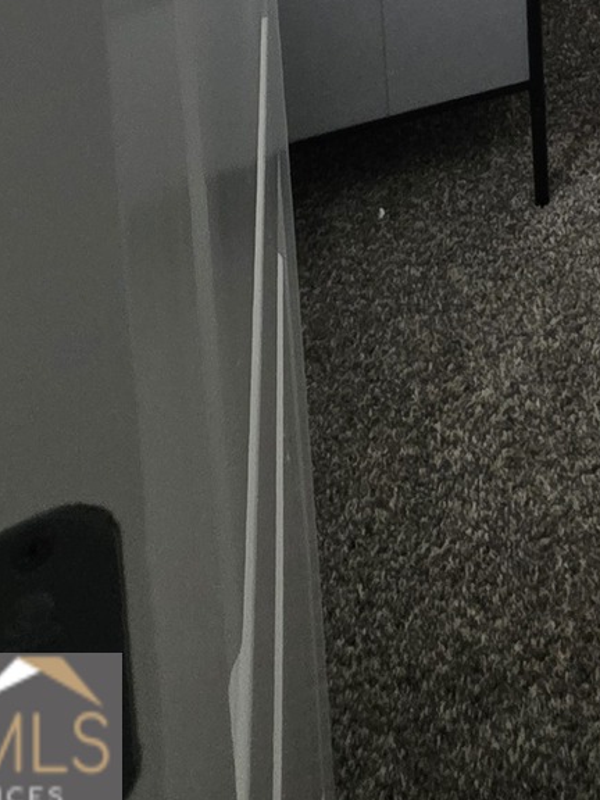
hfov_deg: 23.6
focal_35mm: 52
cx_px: 843
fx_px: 1202
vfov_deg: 19.6
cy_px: -788
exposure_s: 1/60
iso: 250
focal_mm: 2.2
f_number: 1.9
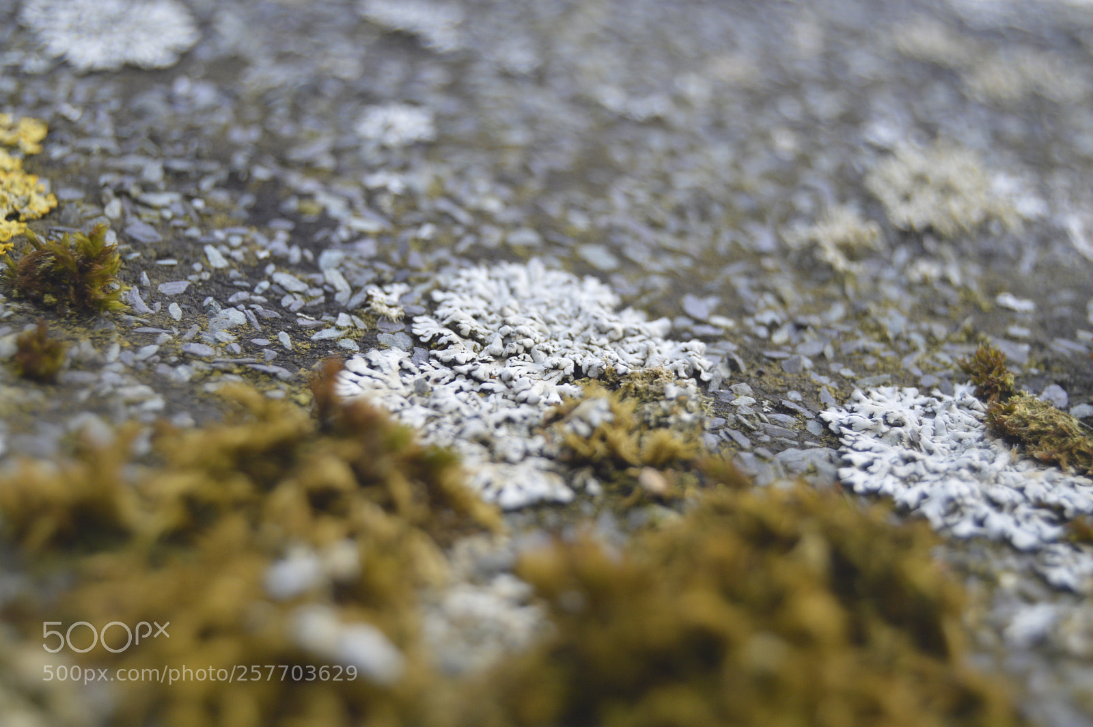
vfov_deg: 16.5
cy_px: 364
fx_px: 2503
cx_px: 546
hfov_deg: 24.6
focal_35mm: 82
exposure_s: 1/80
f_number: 5.6
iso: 400
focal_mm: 55
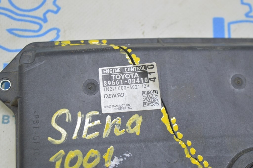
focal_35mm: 82
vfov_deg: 16.5
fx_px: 579
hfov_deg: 24.6
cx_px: 126
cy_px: 84
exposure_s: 1/20
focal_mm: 55
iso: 400
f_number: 5.6
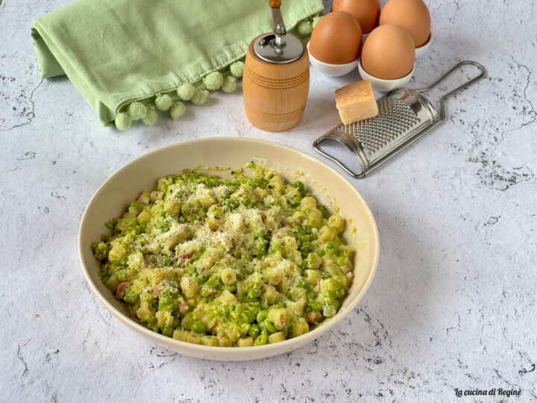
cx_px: 268
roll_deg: -1.5
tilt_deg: -42.6
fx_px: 1195
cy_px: 202
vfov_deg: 19.1
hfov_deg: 25.3
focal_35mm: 77
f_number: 2.8
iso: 40
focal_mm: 9
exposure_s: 1/99
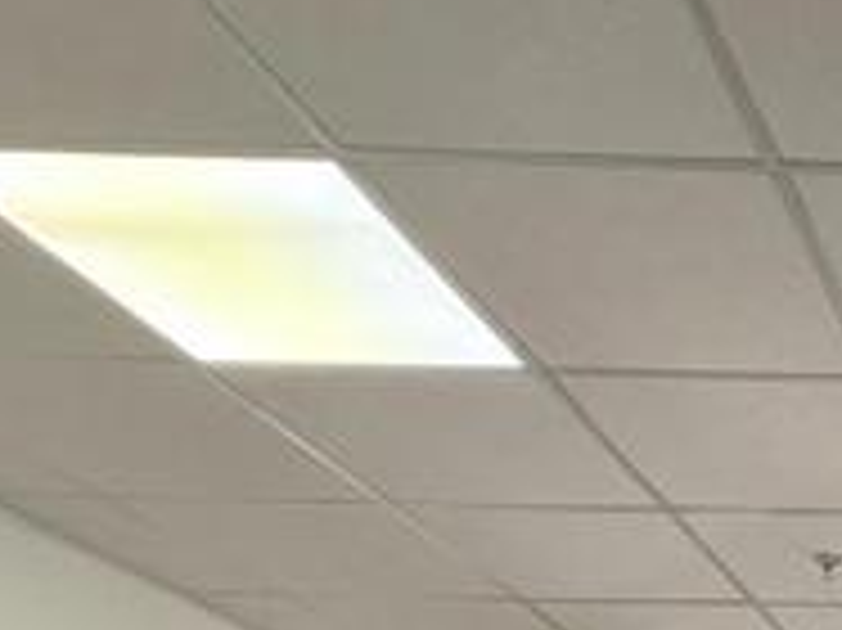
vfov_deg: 18.8
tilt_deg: -0.9
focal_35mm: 60
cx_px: 1324
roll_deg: +0.5
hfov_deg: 23.9
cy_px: 1134
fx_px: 1459
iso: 250
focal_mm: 2.22
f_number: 2.2
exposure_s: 1/100
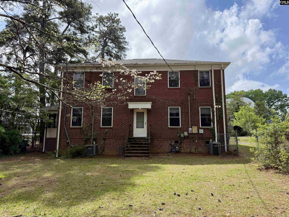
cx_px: 144
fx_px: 200
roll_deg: +0.1
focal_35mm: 24
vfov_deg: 56.8
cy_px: 108
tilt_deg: +8.9
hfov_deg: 71.6
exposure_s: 1/3145
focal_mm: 6.76
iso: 100
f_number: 1.78
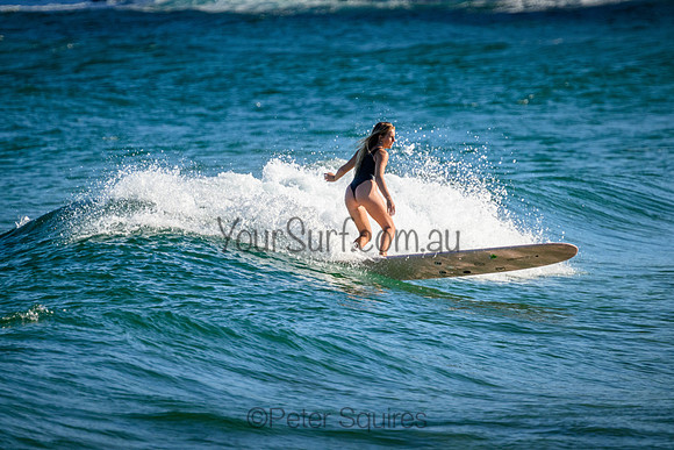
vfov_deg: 1.7
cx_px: 337
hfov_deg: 2.6
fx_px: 14981
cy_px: 225
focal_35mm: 800
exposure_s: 1/2000
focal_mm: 800
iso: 1250
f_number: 11
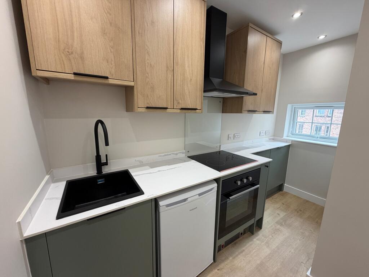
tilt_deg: -10.0
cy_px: 138
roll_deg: -0.5
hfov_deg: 102.1
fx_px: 149
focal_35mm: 14
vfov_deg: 85.7
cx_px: 184
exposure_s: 1/121
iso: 160
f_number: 2.2
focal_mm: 2.22
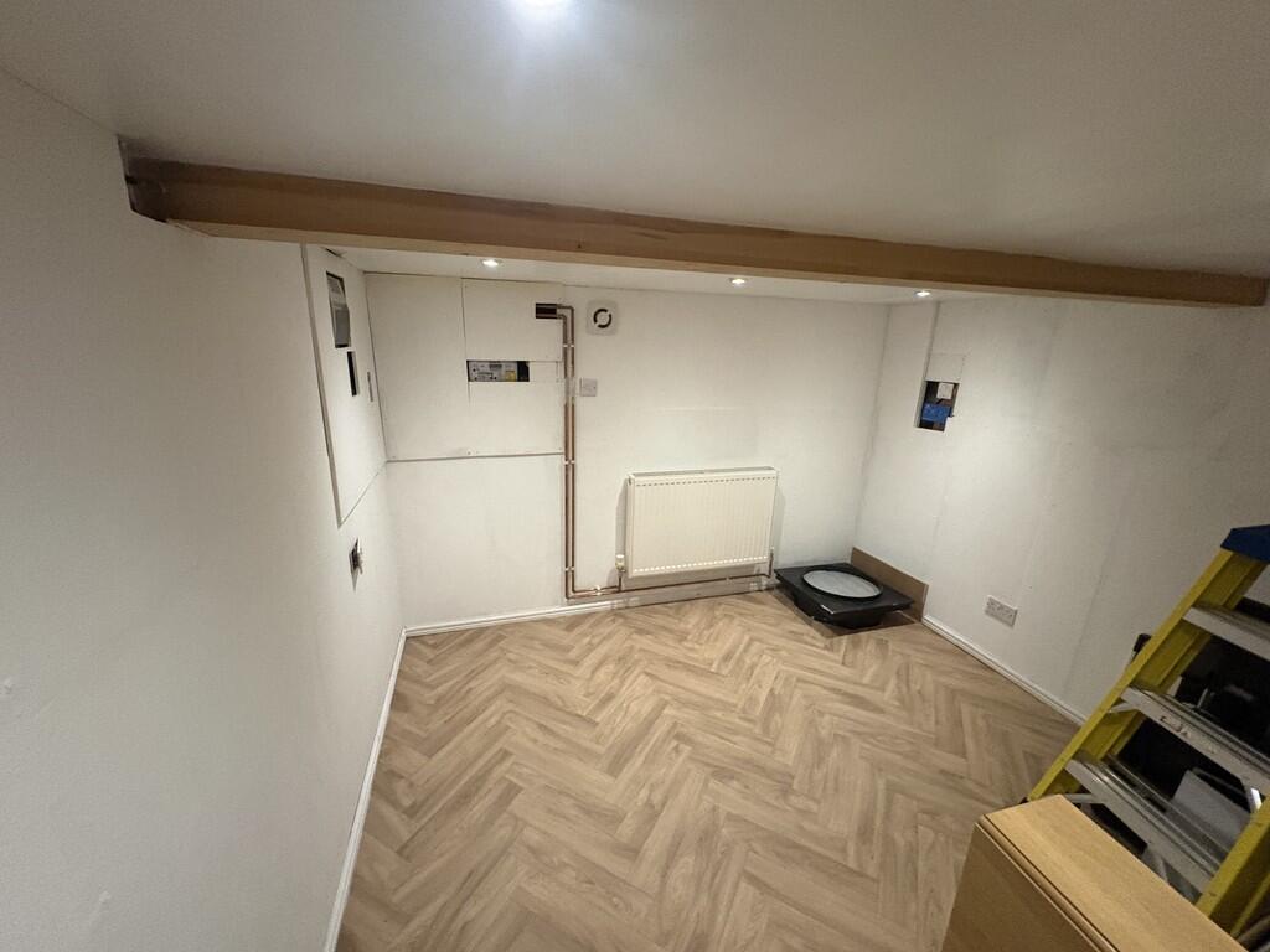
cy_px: 476
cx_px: 635
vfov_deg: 85.7
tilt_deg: -15.1
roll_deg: -1.8
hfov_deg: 102.1
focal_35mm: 14
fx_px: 514
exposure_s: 1/50
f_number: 2.2
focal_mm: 2.22
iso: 800
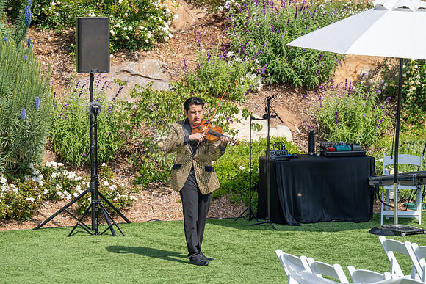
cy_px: 142
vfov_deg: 6.9
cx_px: 213
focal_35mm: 200
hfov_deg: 10.3
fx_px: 2367
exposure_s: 1/1000
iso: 200
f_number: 5.6
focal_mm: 200
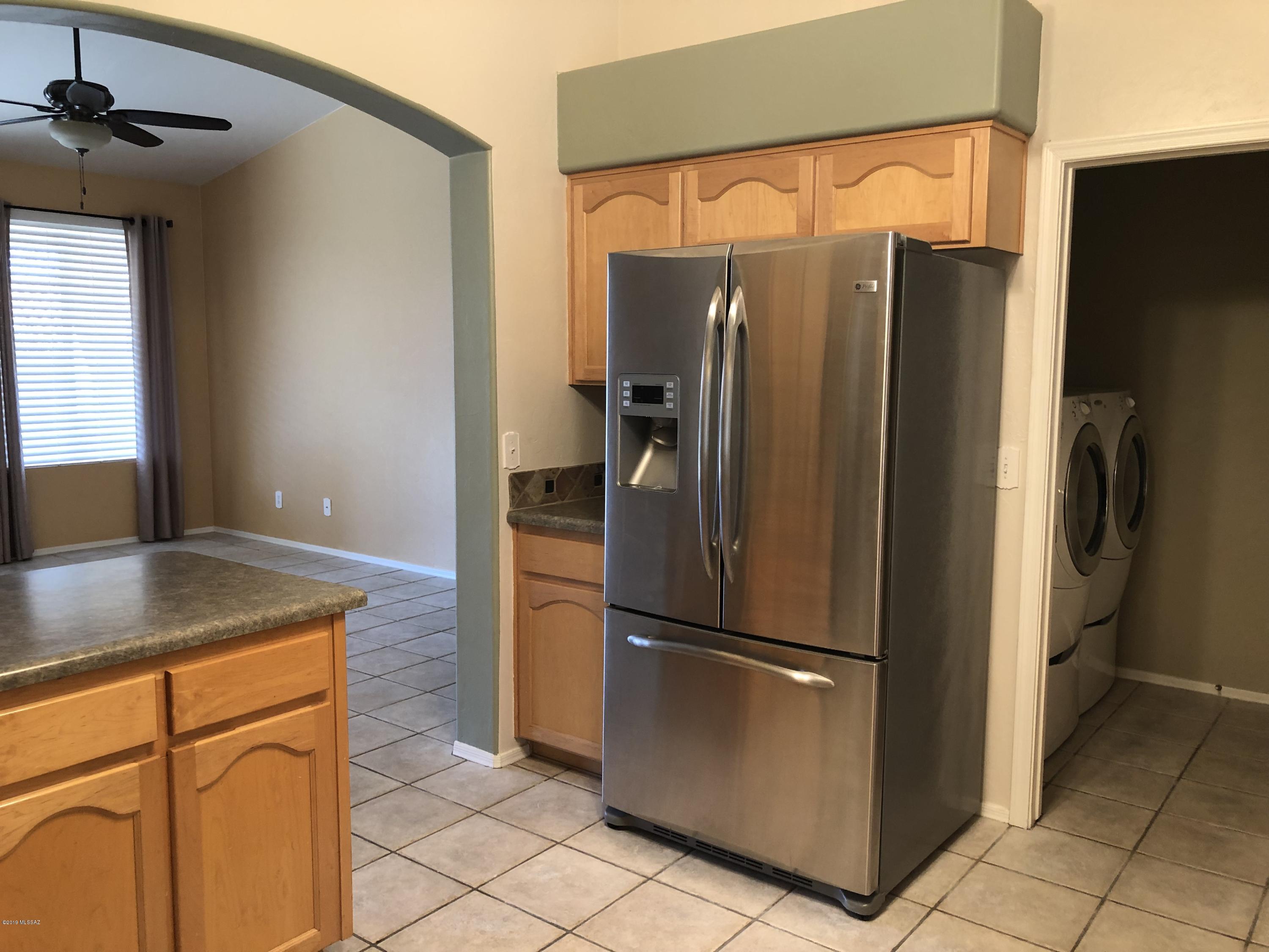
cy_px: 476
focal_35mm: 28
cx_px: 634
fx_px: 1026
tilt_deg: -6.8
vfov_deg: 49.7
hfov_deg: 63.4
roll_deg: -0.4
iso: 40
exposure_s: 1/15
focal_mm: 3.99
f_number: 1.8
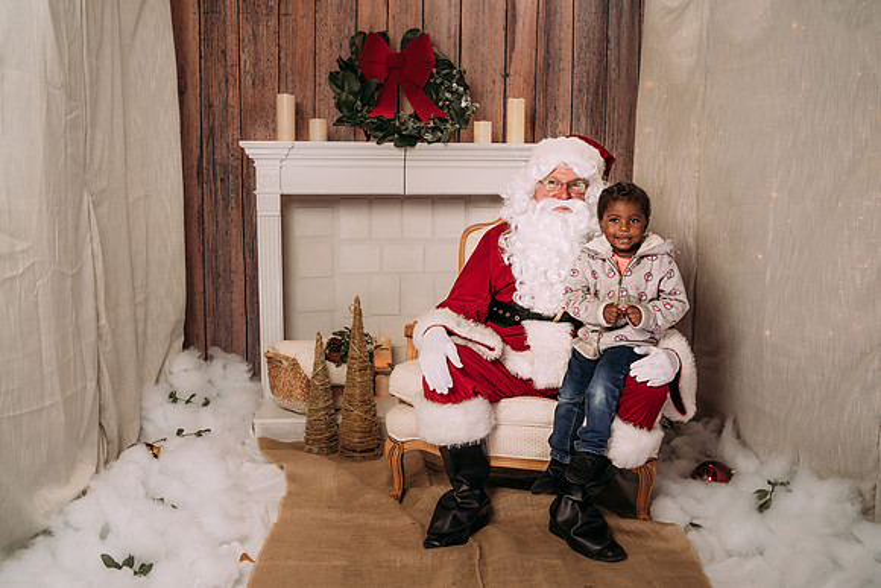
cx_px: 450
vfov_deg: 35.8
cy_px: 303
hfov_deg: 51.7
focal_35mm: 37
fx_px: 910
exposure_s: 1/100
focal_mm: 35
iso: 100
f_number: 5
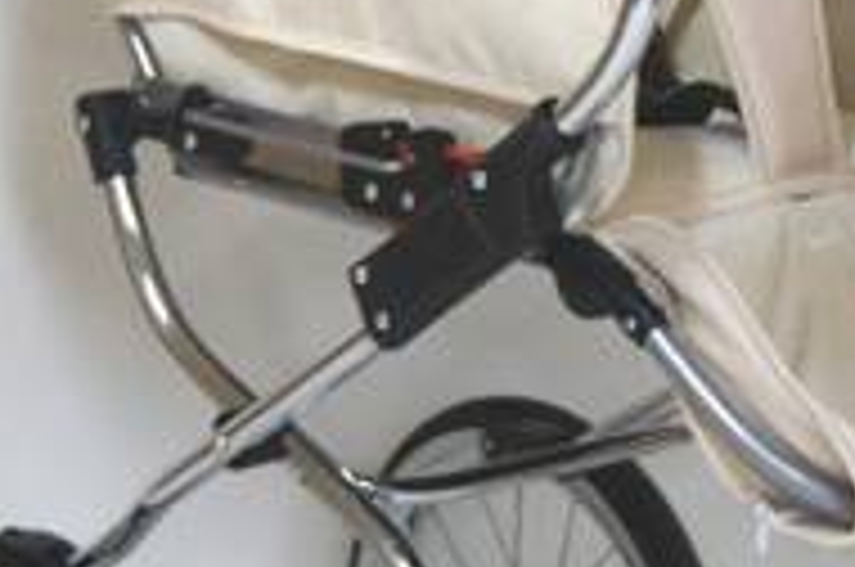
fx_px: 3936
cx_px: 576
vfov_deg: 8.2
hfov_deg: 12.4
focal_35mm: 166
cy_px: 272
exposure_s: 1/80
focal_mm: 26
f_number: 4
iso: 1600
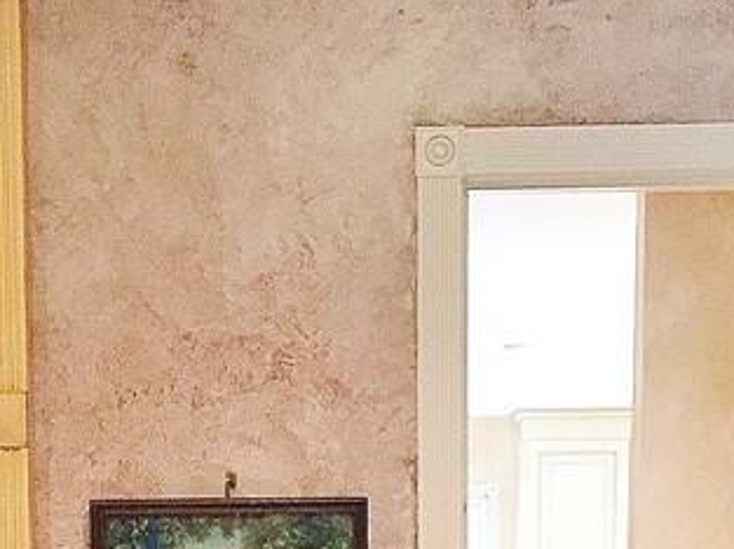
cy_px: 816
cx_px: 242
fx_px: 2012
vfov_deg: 14.5
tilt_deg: -5.3
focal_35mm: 95
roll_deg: -1.0
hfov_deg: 20.6
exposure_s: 1/30
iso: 200
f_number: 2.2
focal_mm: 4.15
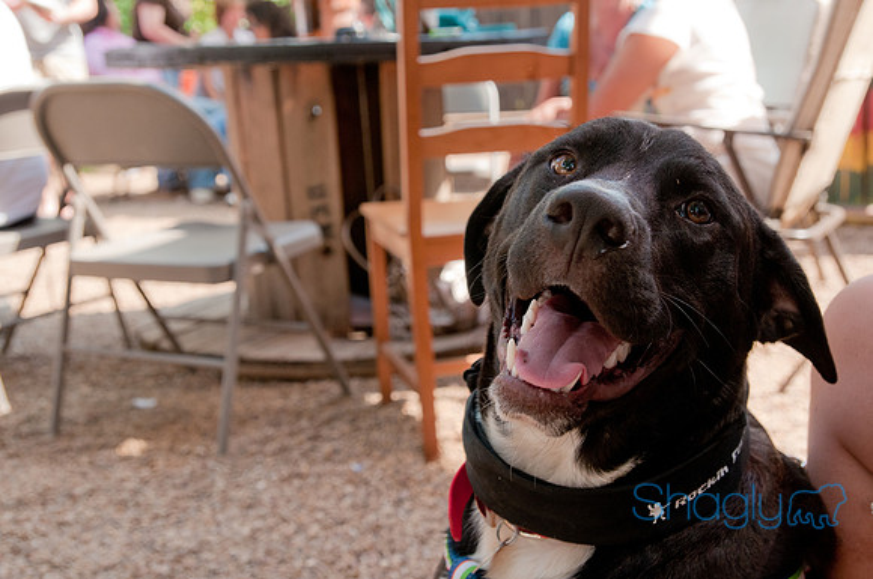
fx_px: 1162
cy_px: 290
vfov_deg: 28.0
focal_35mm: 48
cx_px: 436
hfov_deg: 41.2
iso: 400
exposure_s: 1/320
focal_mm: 32
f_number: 5.6
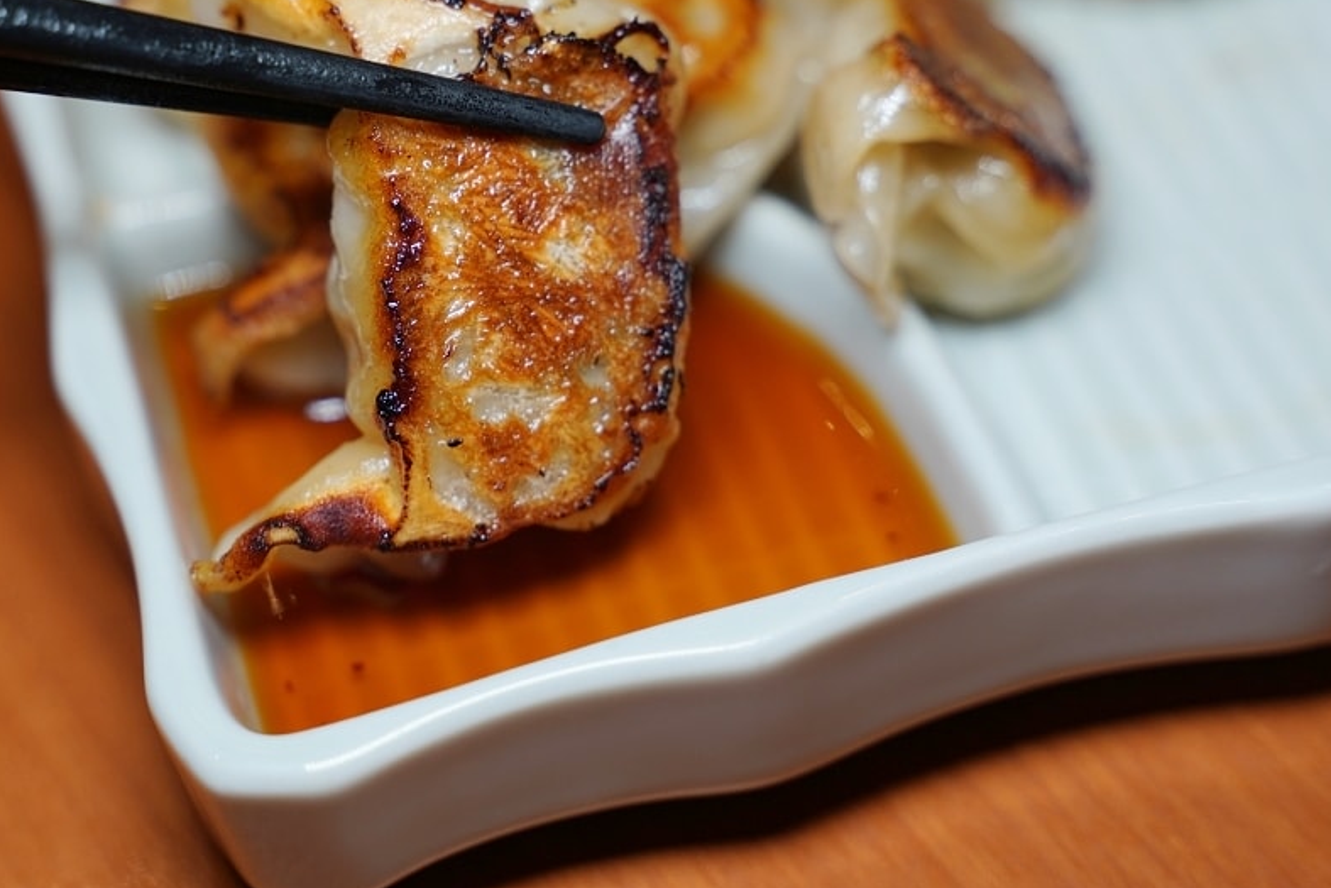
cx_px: 464
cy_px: 301
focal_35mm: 96
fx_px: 3550
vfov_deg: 14.2
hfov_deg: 21.2
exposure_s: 1/80
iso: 200
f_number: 4
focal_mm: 63
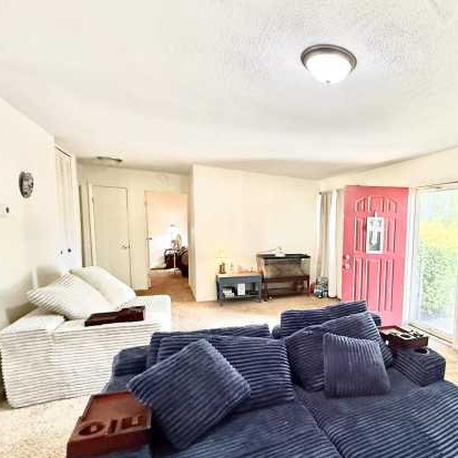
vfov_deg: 74.5
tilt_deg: -5.5
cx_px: 354
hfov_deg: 68.9
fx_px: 299
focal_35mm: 20
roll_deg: -2.2
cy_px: 259
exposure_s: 1/78
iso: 320
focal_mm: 2.22
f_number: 2.2
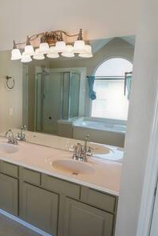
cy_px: 118
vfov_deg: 69.4
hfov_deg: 46.9
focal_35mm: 26
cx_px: 31
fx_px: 171
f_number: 4
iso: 250
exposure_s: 1/160
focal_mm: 16
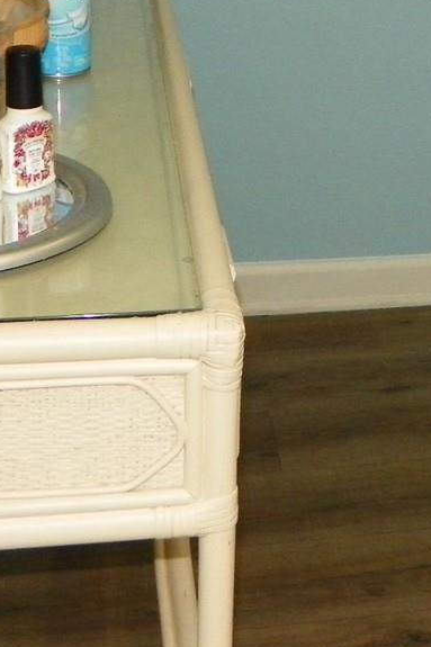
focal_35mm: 84
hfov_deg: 15.6
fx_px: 1509
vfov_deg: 23.4
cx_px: 517
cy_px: 30
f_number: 2.8
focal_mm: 5.2
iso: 200
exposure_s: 1/125
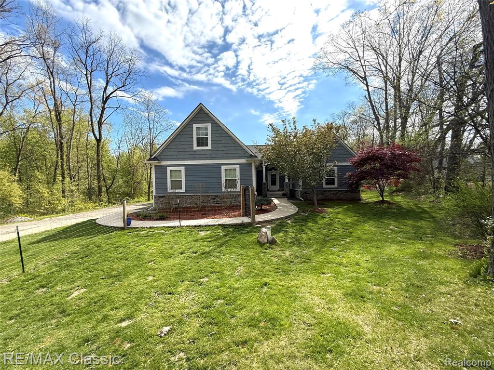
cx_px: 247
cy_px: 185
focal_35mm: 14
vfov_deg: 85.7
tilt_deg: -1.5
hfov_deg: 102.1
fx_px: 200
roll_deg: +1.0
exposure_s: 1/1656
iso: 64
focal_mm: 2.22
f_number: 2.2
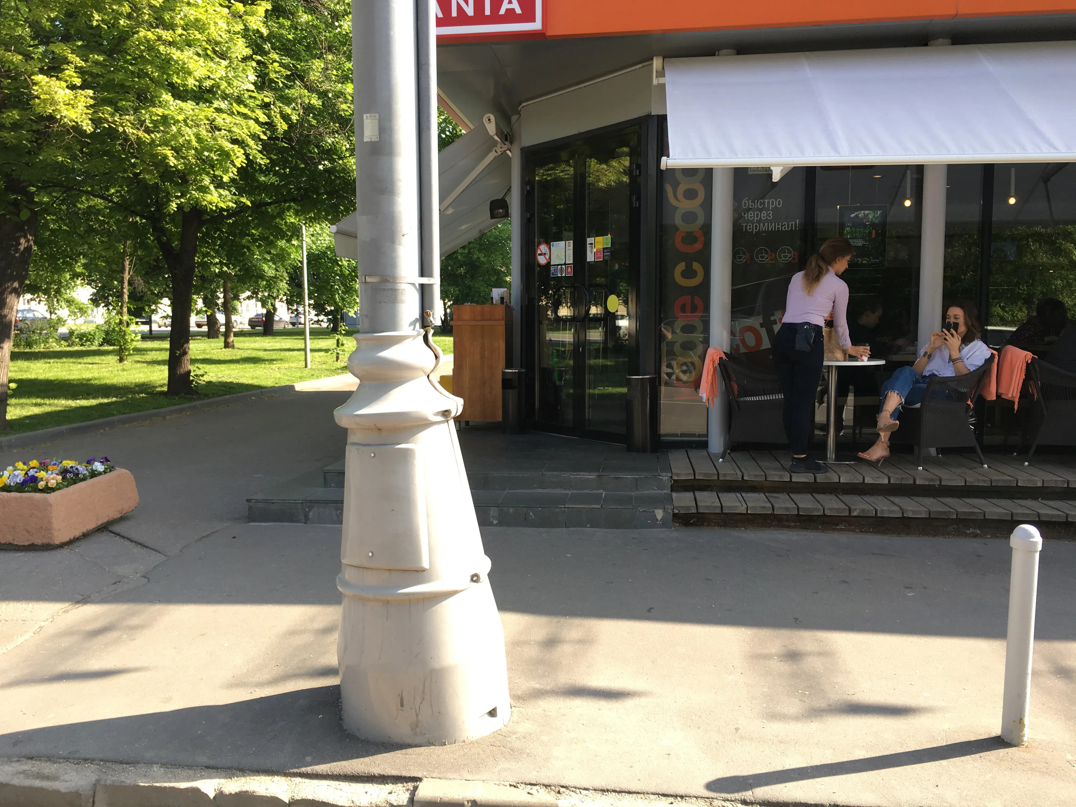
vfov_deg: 48.2
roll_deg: -0.2
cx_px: 538
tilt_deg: -4.8
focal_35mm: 29
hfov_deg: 61.7
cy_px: 404
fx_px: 901
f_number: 2.2
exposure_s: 1/254
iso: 25
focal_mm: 4.15
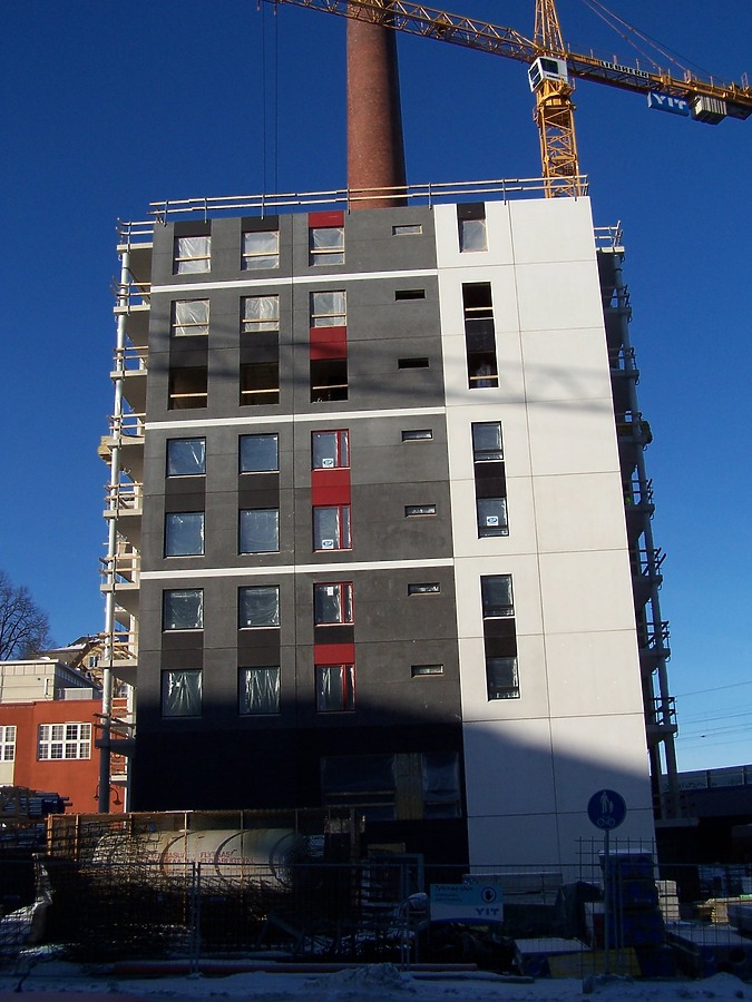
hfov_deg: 37.7
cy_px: 501
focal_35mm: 38
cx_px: 376
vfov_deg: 49.0
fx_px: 1101
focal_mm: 6.3
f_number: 4
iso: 80
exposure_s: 1/1000
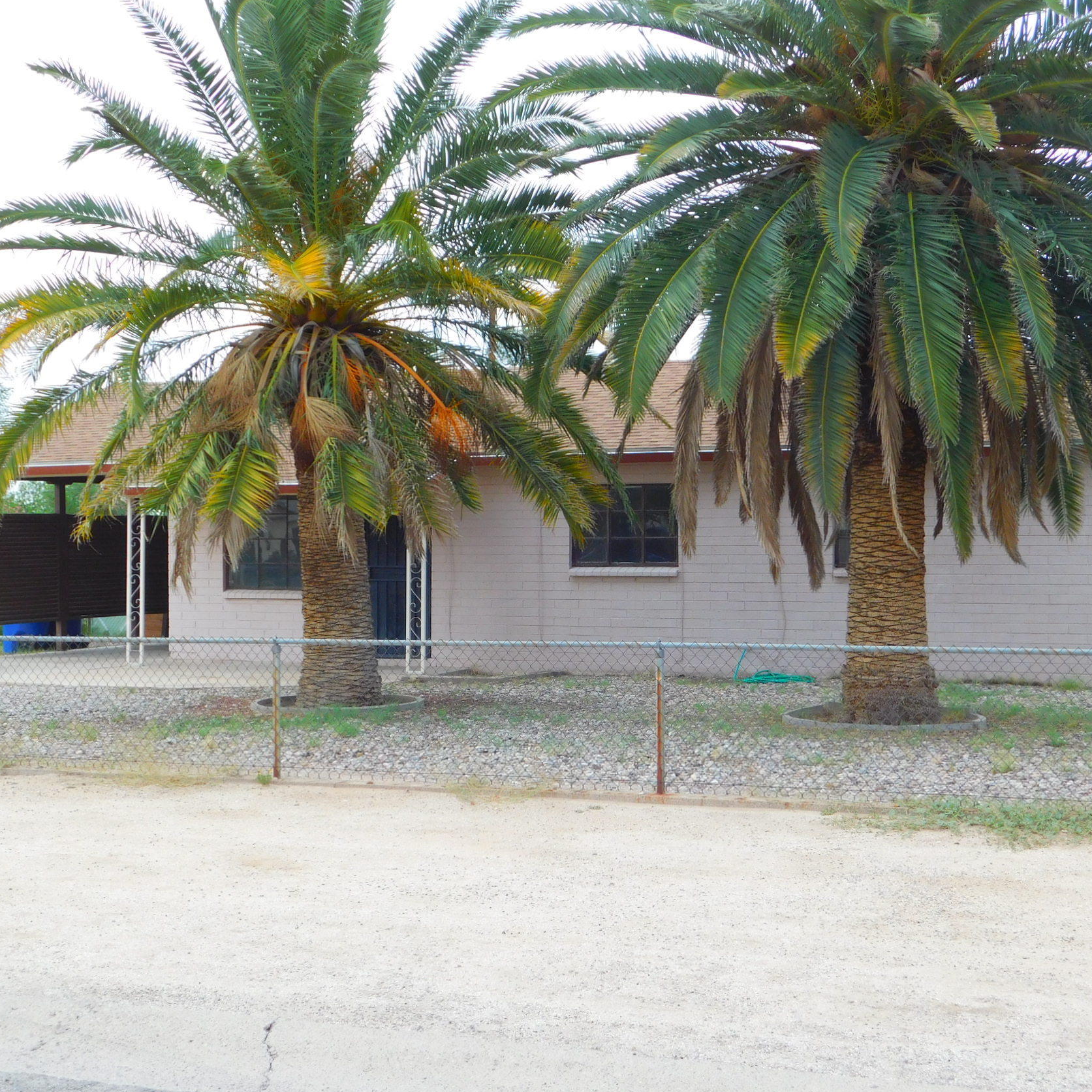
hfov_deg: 31.6
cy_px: 554
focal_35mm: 54
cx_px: 548
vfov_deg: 31.6
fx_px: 1927
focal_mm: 8
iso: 125
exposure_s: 1/250
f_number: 3.7
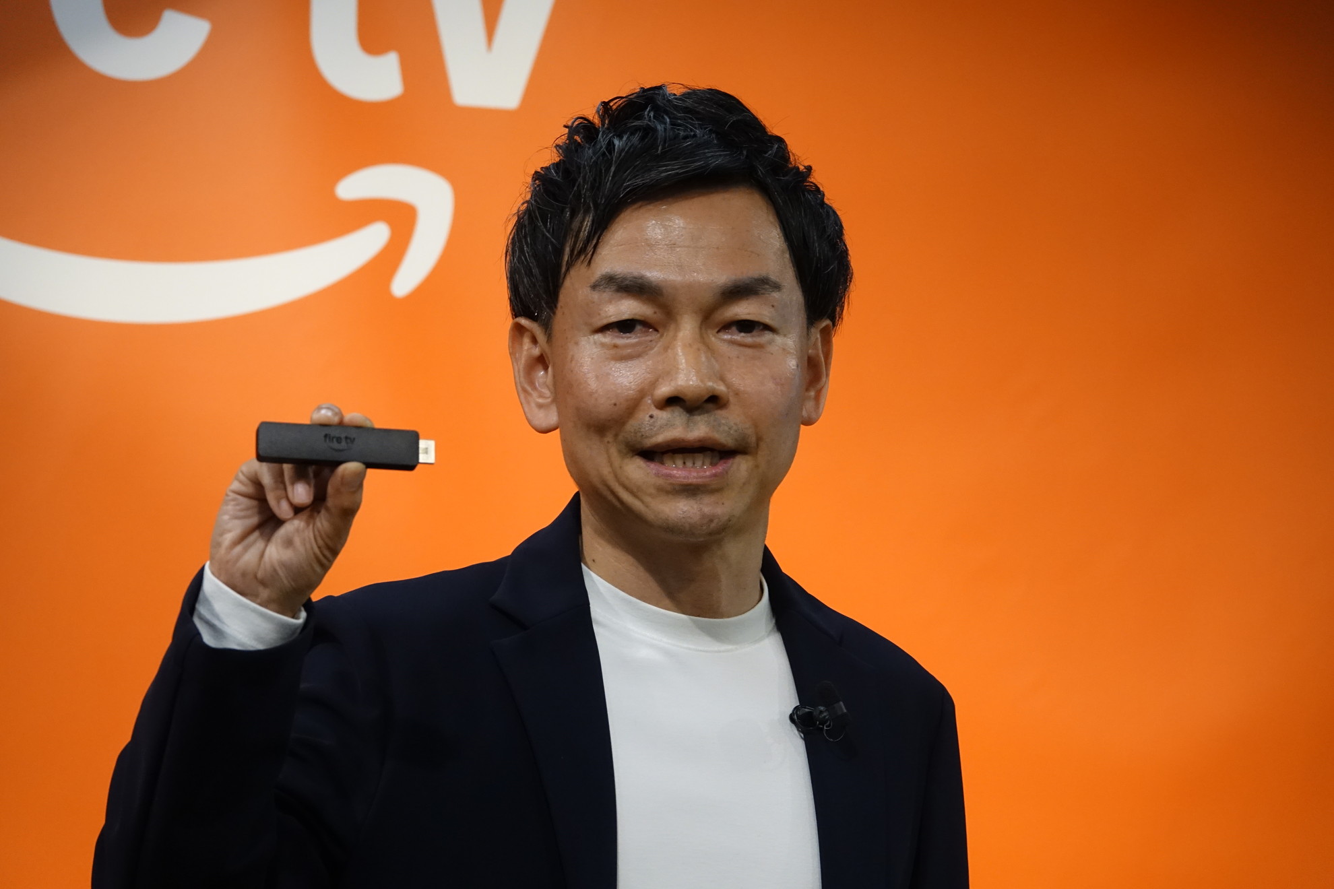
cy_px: 444
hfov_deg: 9.9
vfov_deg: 6.6
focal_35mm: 207
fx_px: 7670
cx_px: 667
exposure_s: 1/250
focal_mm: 75.77
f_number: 4
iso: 1250
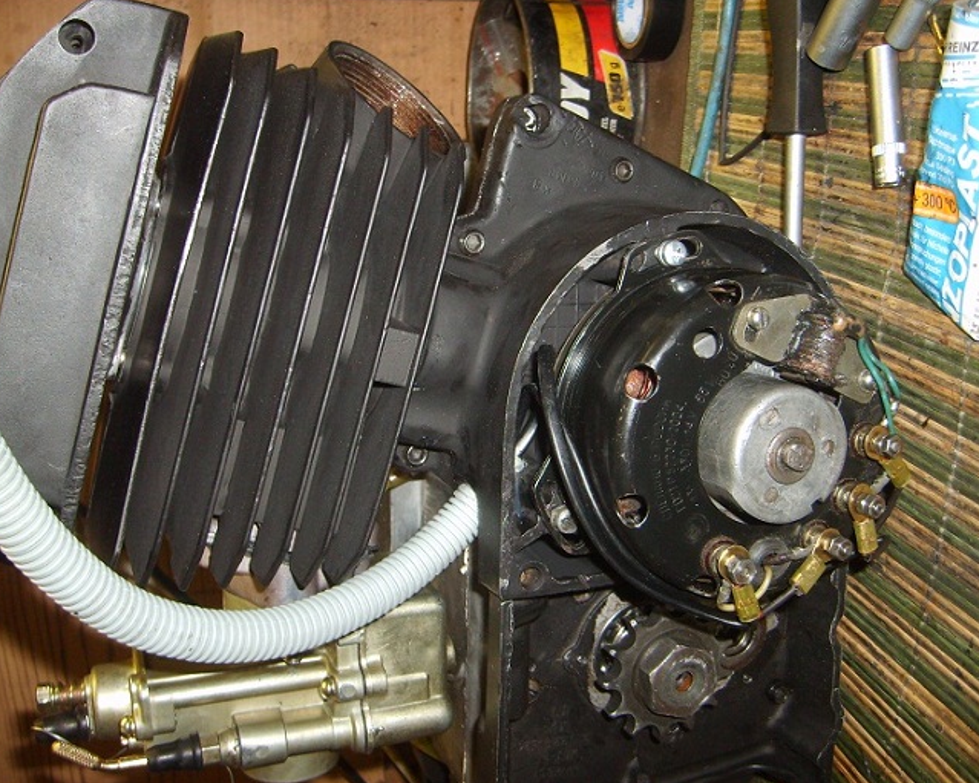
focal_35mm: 37
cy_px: 388
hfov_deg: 49.1
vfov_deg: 40.1
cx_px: 509
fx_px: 1072
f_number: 2.8
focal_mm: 5.8
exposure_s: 1/45
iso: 100
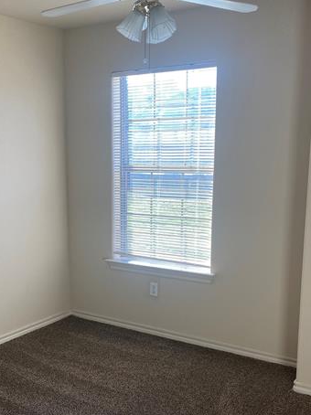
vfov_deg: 42.8
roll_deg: +1.7
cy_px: 249
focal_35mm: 44
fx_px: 528
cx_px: 113
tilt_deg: -9.4
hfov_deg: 32.7
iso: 64
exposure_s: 1/120
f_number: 1.8
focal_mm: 4.25
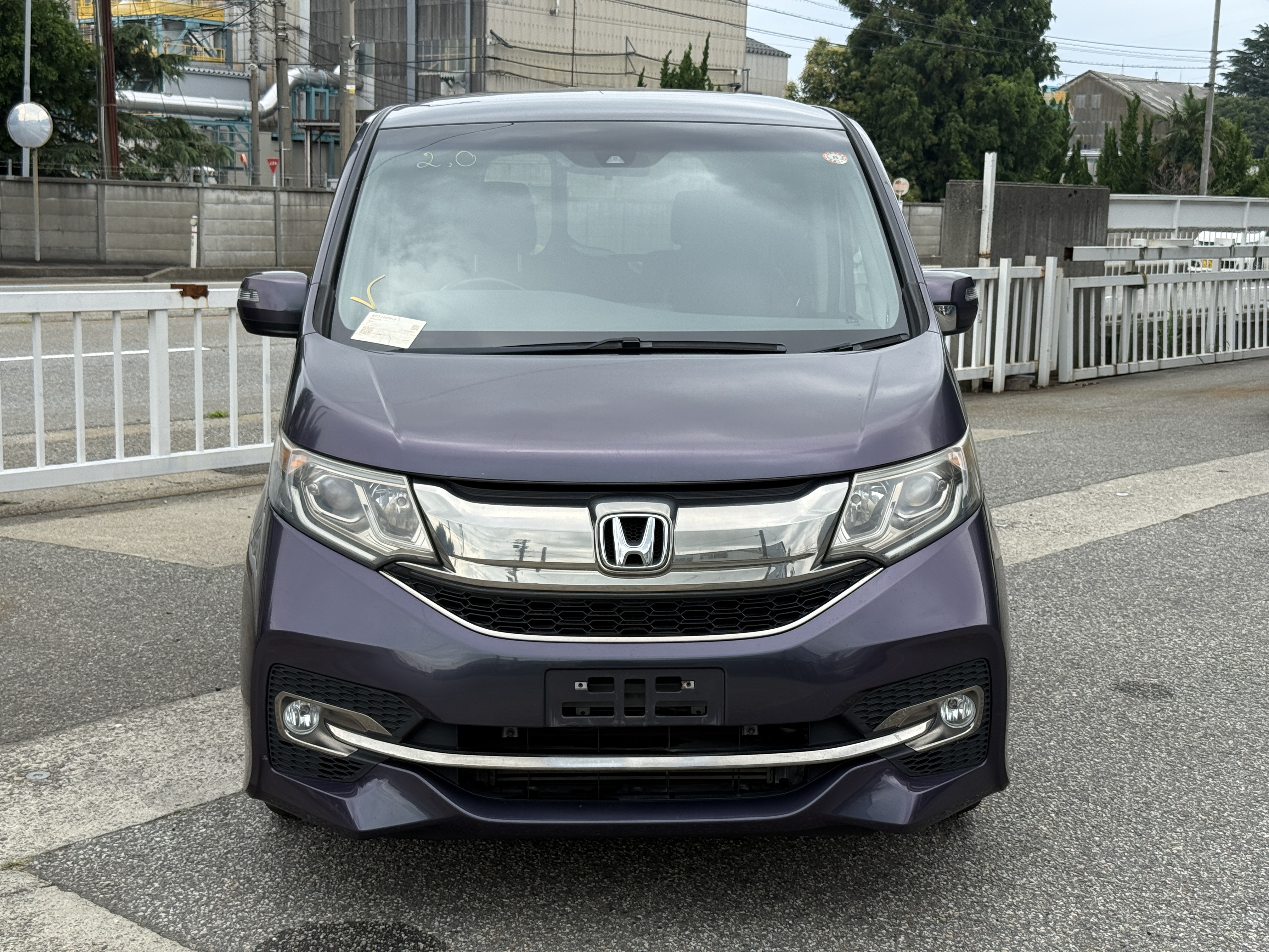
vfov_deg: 30.3
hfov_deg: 39.7
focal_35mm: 48
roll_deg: -1.5
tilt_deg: -8.7
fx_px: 1760
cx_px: 634
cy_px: 476
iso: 80
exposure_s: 1/1883
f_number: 1.78
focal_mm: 6.76
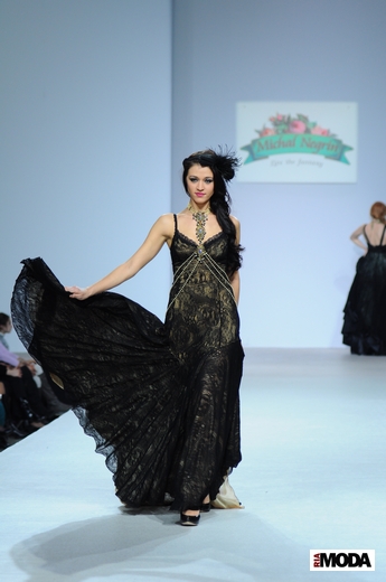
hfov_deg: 8.7
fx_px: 2541
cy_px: 291
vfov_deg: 13.1
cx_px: 193
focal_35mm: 158
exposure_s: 1/640
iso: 400
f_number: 4
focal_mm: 105
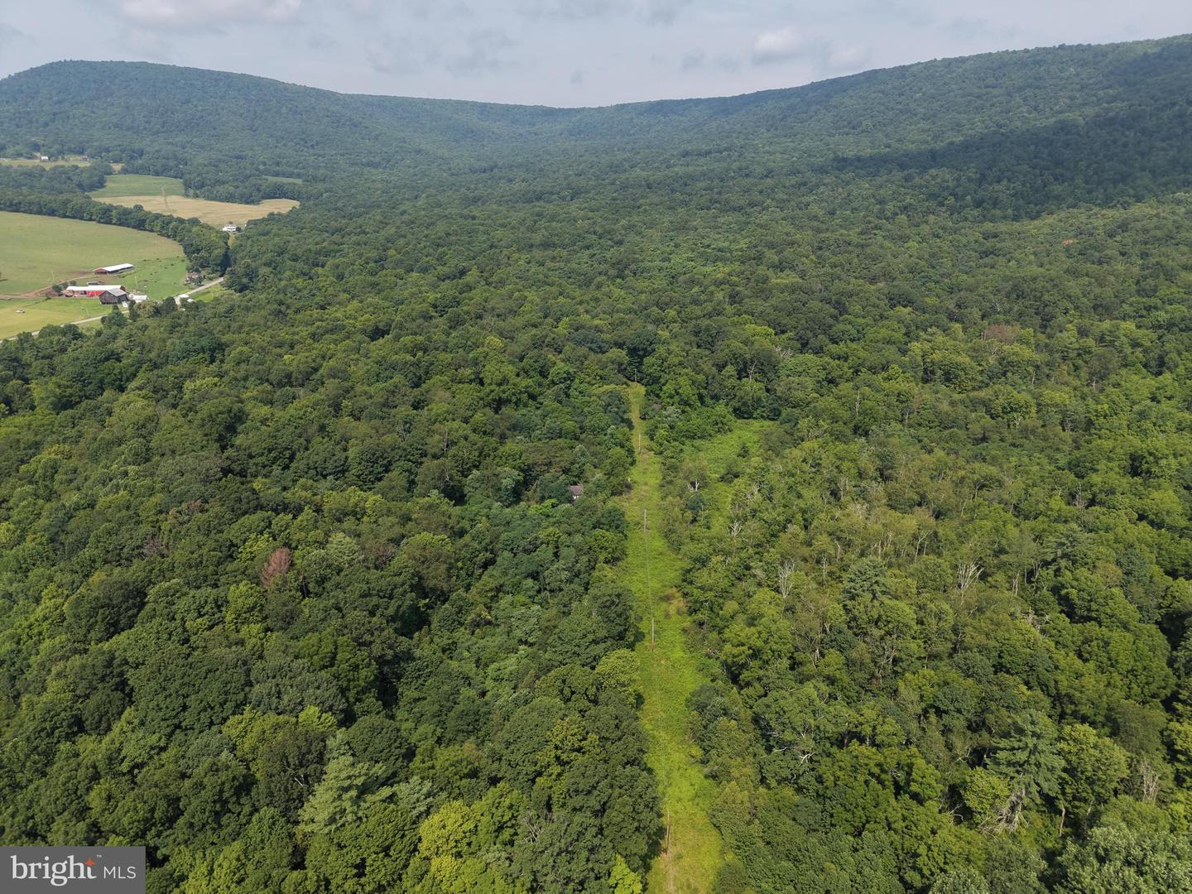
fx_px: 826
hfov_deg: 71.6
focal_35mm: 24
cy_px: 447
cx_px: 596
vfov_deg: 56.8
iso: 200
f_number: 1.8
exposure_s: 1/3200
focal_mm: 8.67
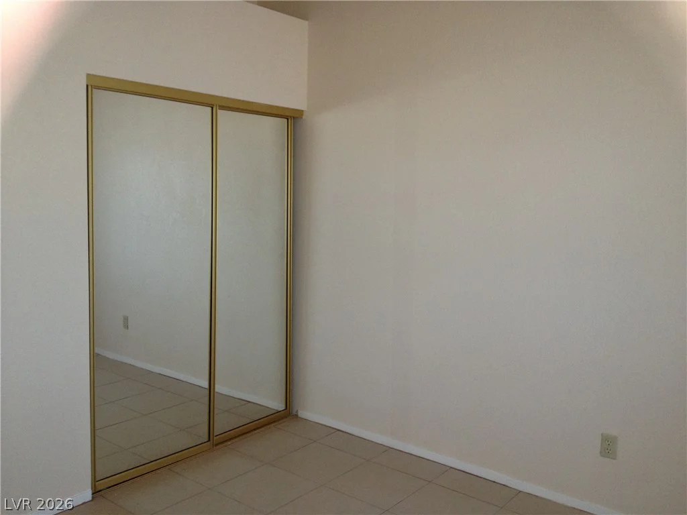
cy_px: 258
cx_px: 344
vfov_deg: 40.7
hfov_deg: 52.6
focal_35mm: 35
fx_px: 695
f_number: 2.4
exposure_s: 1/20
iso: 100
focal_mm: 4.28
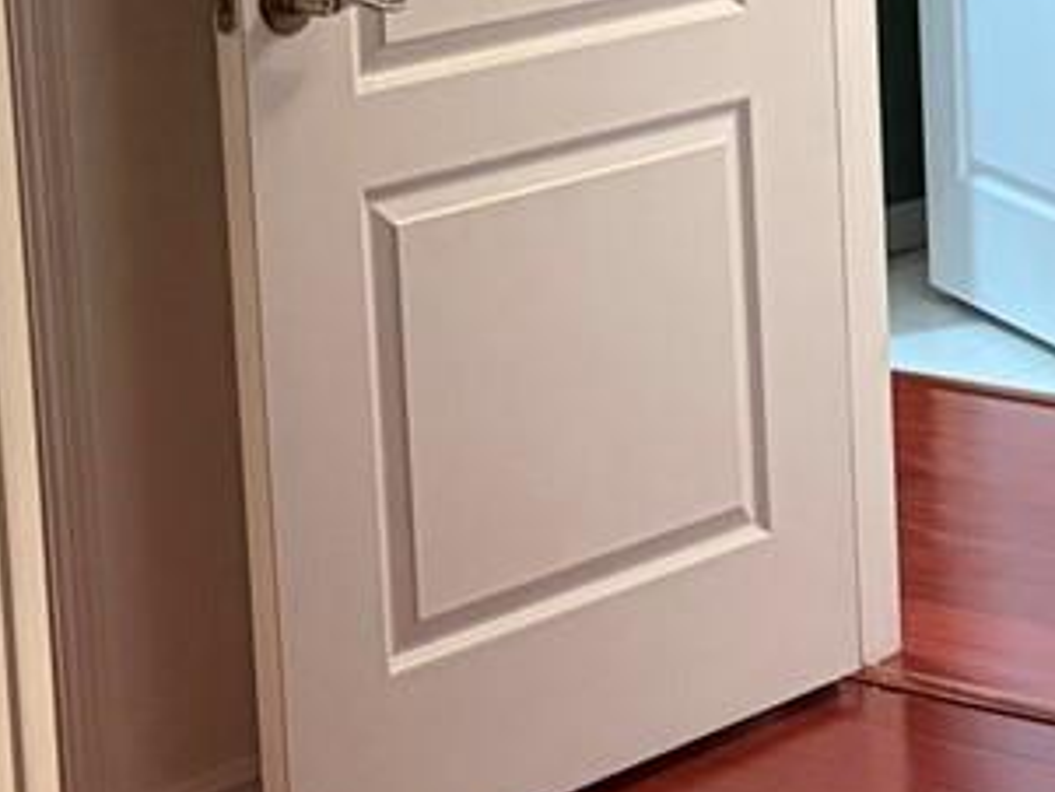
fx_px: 4208
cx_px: 1030
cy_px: -88
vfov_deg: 10.6
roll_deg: +2.8
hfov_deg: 14.1
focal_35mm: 138
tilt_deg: -7.6
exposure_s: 1/40
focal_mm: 5.96
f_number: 1.6
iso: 500
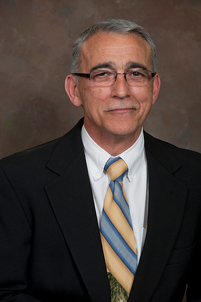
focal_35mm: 200
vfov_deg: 10.3
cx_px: 100
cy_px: 151
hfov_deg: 6.9
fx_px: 1679
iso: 320
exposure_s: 1/125
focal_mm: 200
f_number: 5.6
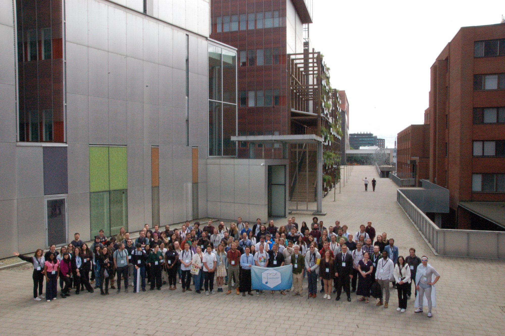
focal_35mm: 28
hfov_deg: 64.6
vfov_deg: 45.6
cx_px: 252
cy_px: 168
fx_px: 399
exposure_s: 1/125
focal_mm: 19
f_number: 32
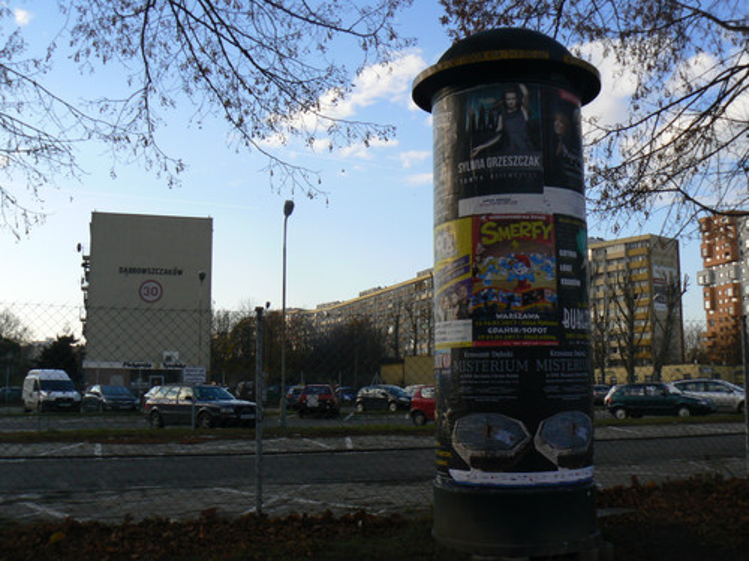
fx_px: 779
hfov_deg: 51.4
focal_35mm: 36
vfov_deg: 39.7
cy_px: 280
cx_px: 374
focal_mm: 6
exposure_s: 1/320
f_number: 5.6
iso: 80
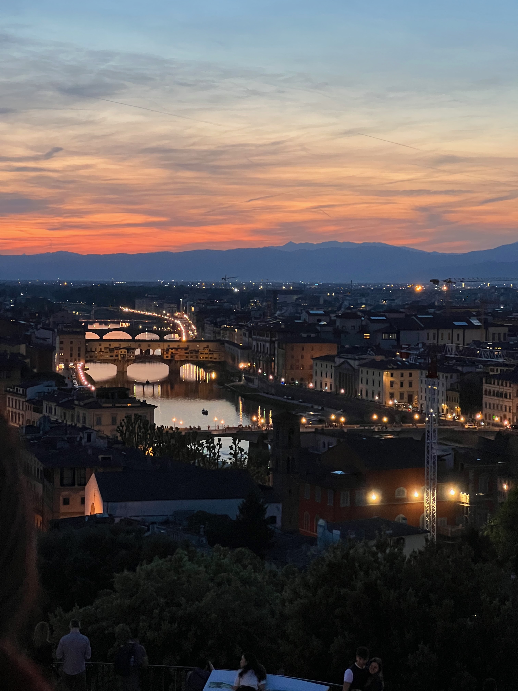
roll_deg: -0.4
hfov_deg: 19.1
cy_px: 346
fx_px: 1536
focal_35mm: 77
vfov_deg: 25.3
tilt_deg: -3.0
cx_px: 259
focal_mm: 9
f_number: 2.8
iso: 640
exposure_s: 1/50
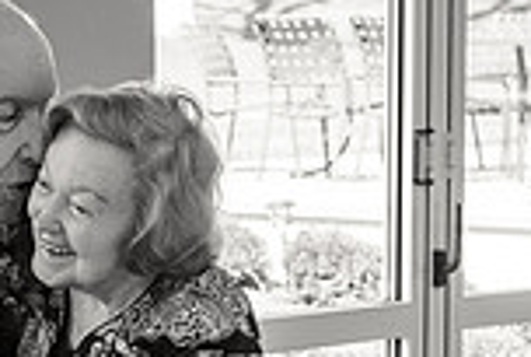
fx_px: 2985
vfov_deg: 6.8
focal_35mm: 202
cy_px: 379
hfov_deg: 10.0
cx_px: -71
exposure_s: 1/200
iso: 400
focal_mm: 48
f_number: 5.6
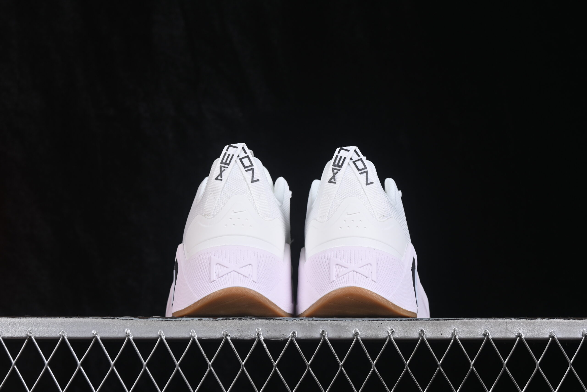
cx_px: 294
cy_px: 196
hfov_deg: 27.0
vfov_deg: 18.2
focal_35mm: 75
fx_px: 1223
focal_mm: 50
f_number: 8
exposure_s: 1/80
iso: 160
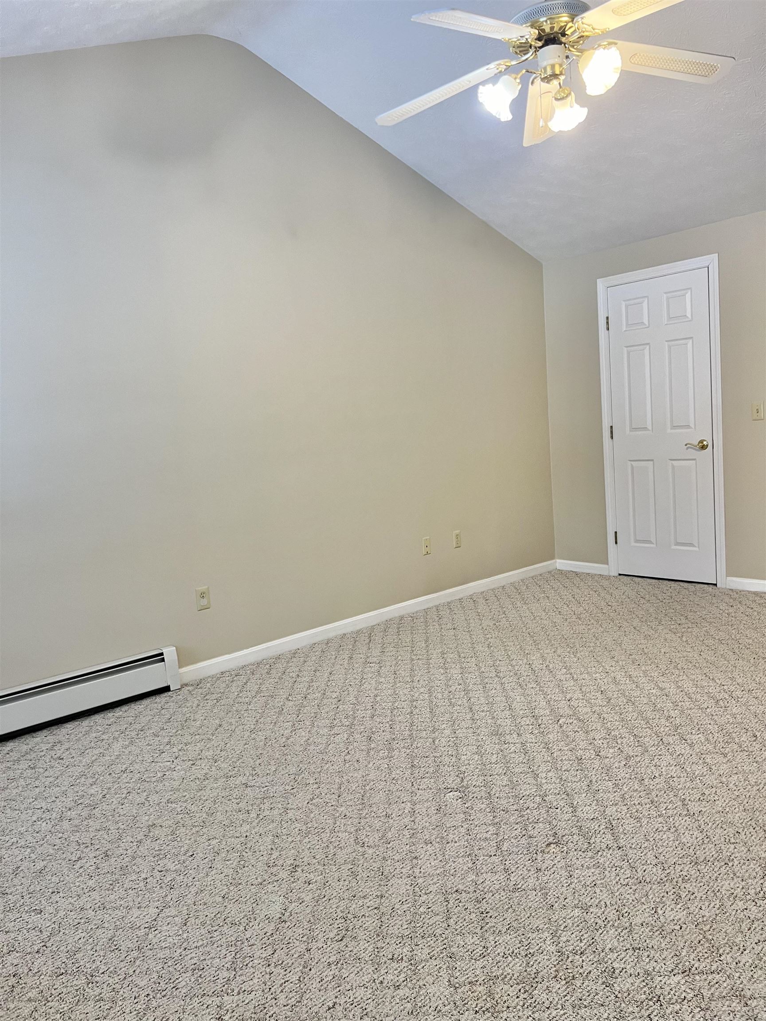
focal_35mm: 26
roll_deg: +5.1
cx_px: 383
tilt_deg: -4.1
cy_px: 510
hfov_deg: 53.1
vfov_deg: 67.3
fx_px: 767
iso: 100
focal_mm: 5.7
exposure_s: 1/60
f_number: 1.5
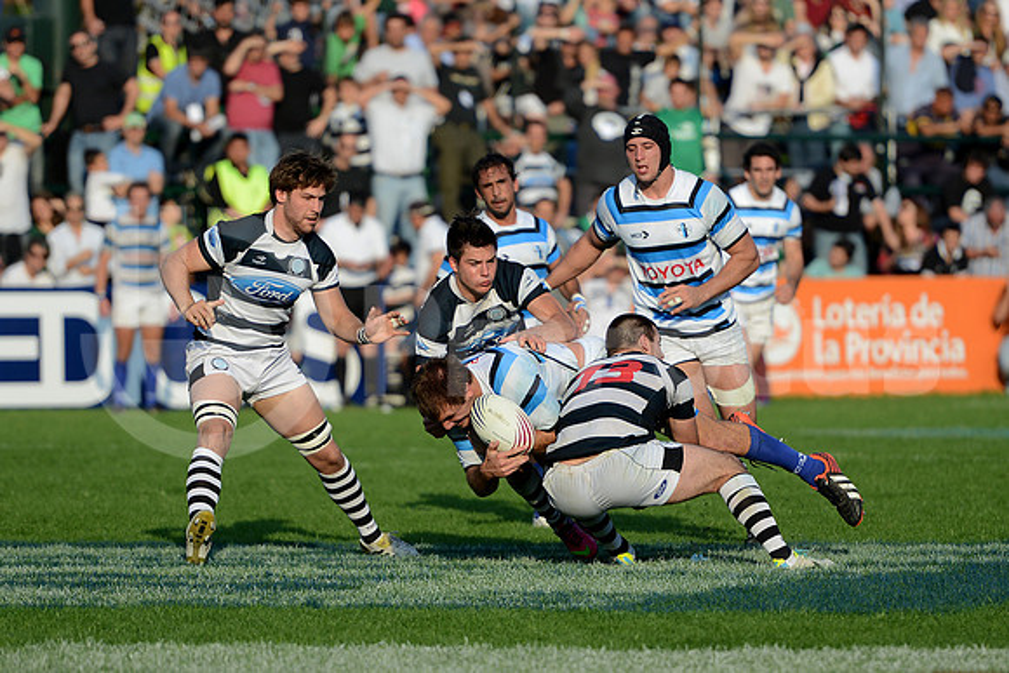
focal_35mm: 200
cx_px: 504
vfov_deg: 6.9
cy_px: 336
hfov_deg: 10.3
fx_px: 5607
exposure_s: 1/2500
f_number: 2.8
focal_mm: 200
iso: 320
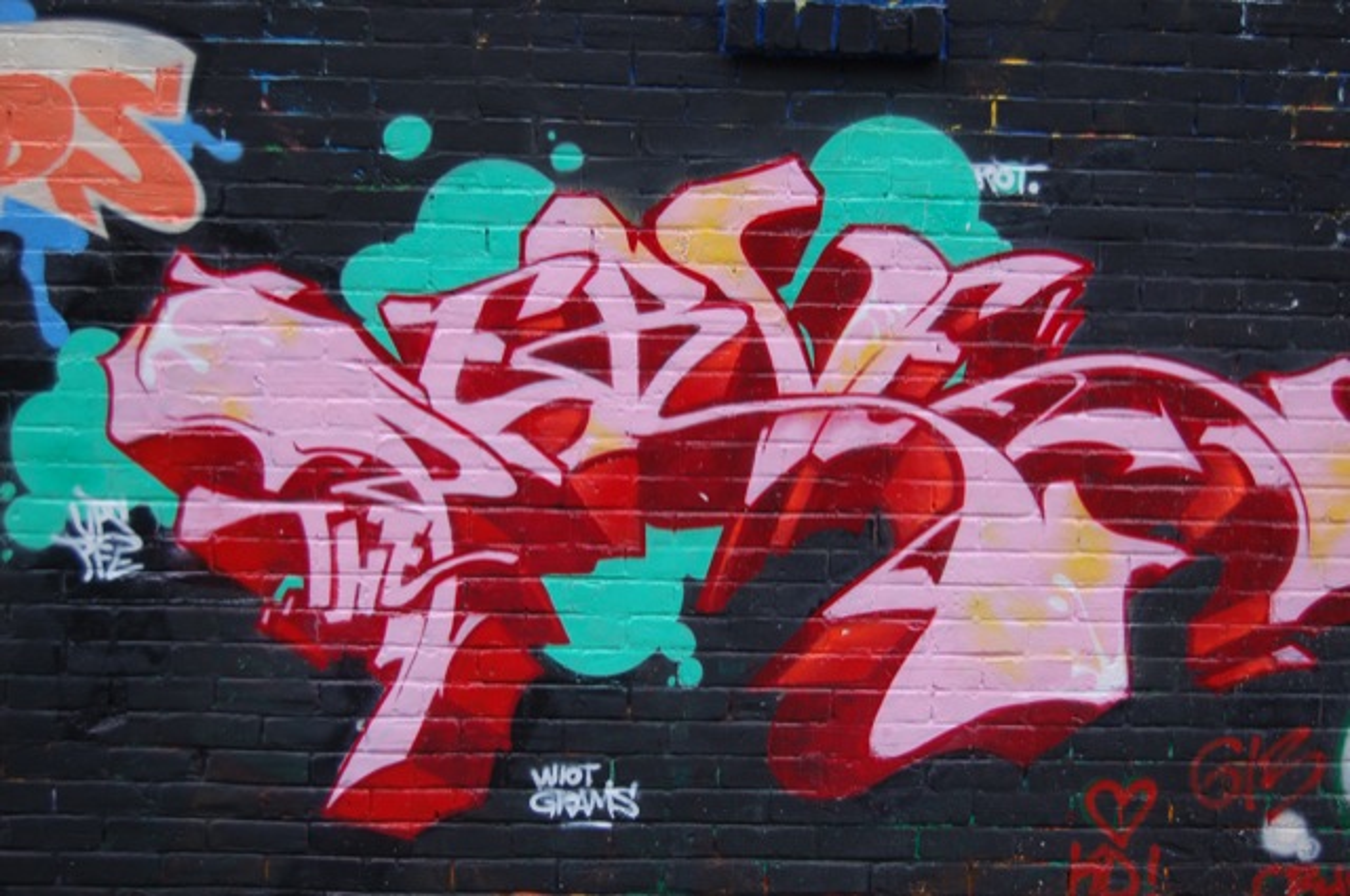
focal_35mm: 48
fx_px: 1798
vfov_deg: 28.0
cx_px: 675
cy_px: 448
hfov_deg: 41.2
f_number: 4.5
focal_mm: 32
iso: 200
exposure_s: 1/13
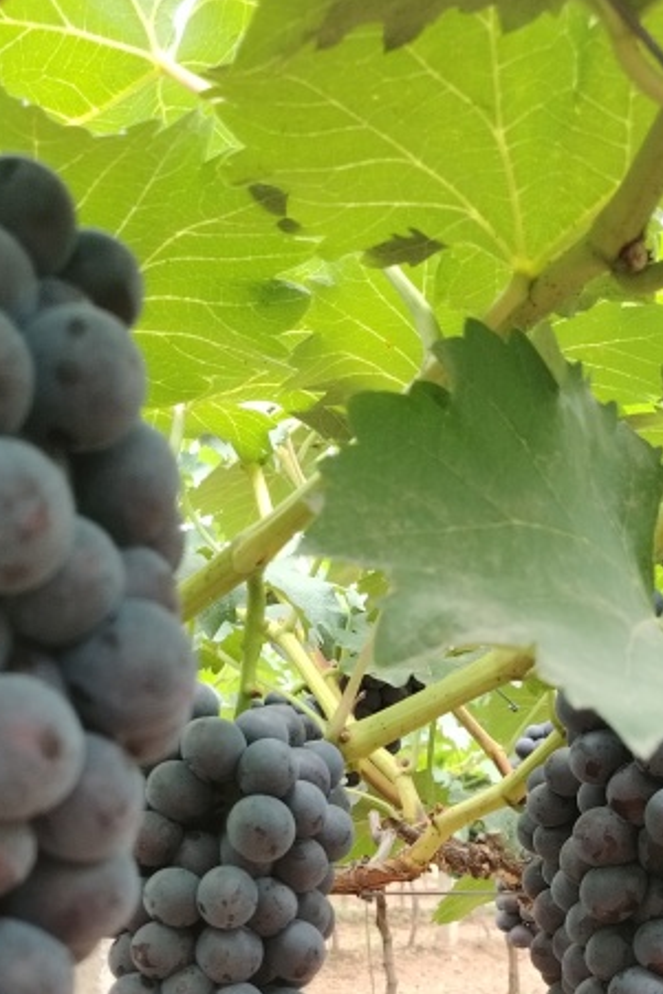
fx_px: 1628
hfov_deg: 23.0
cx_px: 286
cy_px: 903
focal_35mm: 59
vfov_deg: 32.2
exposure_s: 1/100
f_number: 1.75
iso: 241
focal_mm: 5.25
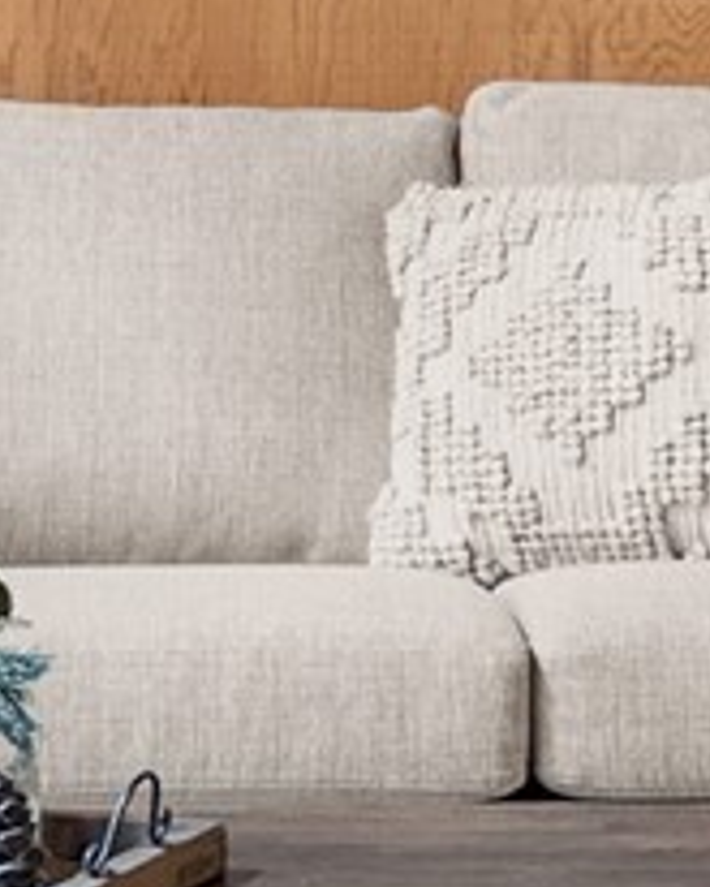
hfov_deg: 8.3
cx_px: -45
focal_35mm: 185
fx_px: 4856
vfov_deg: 10.2
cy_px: -288
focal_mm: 24
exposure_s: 1/15
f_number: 2.8
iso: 400
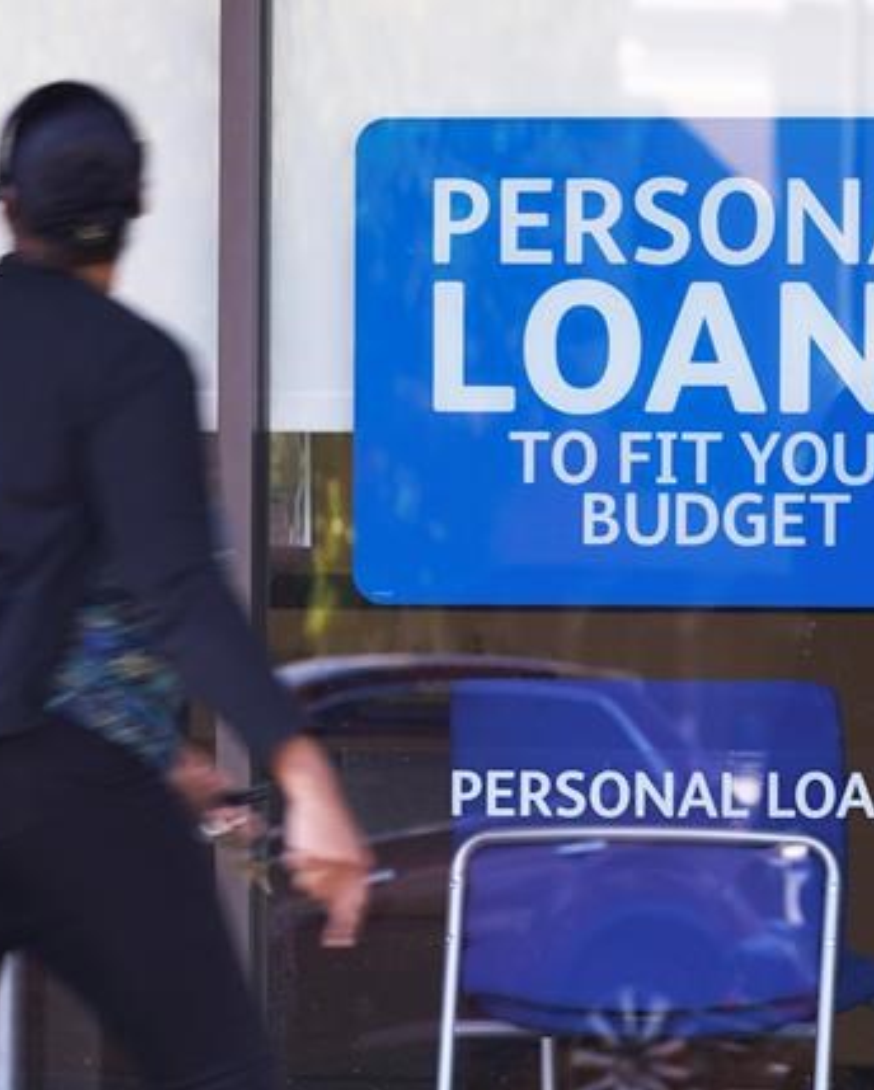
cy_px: 545
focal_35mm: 284
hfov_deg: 5.5
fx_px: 9170
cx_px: 340
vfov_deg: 6.8
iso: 100
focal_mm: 200
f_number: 5.6
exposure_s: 1/50
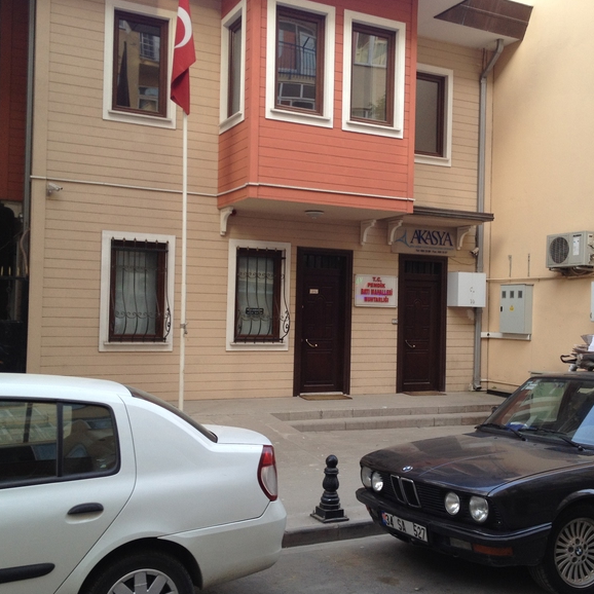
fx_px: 815
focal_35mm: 42
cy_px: 297
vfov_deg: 40.0
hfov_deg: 40.0
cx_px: 325
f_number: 2.4
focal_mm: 4.28
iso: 64
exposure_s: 1/120
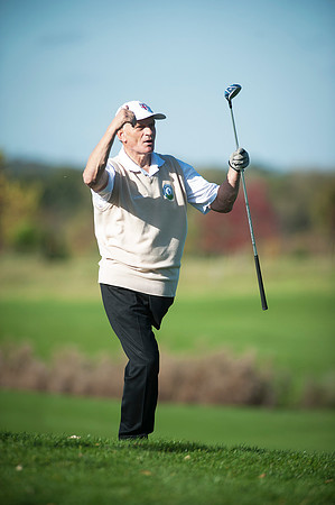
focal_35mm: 300
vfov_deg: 6.9
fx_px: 4197
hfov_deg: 4.6
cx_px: 168
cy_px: 252
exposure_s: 1/3200
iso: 400
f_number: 4
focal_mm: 300
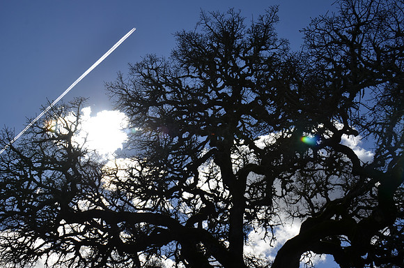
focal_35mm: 42
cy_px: 134
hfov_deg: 46.5
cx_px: 202
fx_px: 470
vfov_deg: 31.7
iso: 100
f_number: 10
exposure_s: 1/400
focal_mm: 28
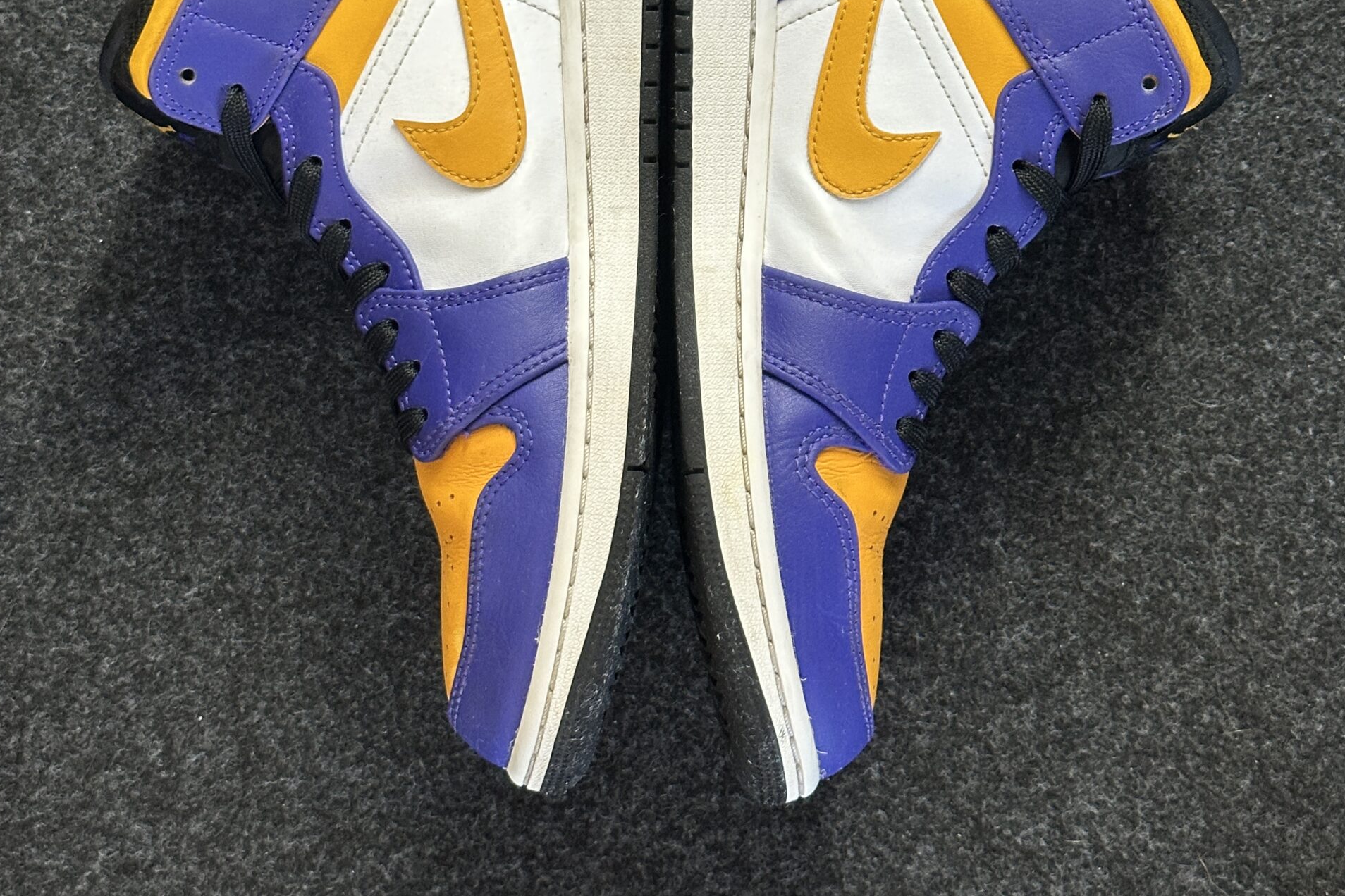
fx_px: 2503
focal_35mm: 67
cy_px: 213
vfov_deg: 20.1
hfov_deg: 30.1
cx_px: 671
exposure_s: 1/50
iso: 250
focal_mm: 6.86
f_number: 1.78
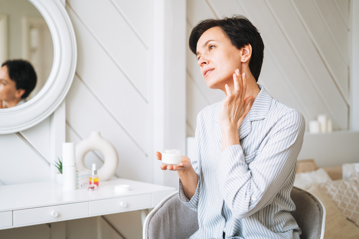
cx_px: 180
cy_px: 120
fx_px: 499
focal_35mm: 50
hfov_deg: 39.6
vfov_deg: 27.0
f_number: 2
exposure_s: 1/320
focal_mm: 50
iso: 200
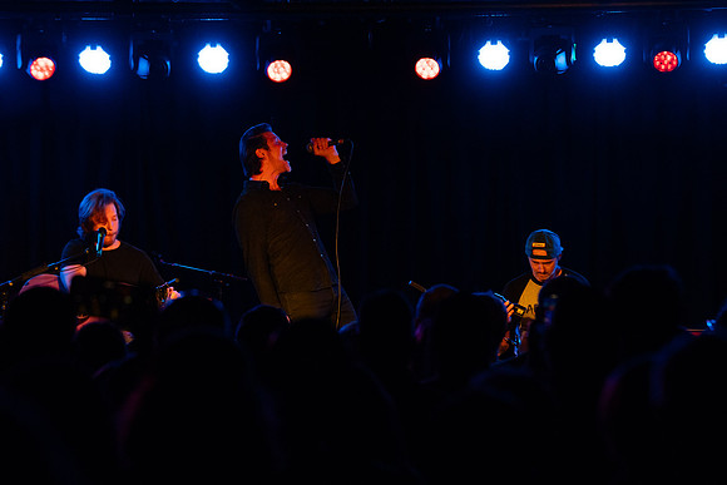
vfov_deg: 9.1
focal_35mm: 151
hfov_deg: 13.6
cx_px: 304
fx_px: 3056
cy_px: 254
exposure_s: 1/640
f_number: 4
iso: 2500
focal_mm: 130
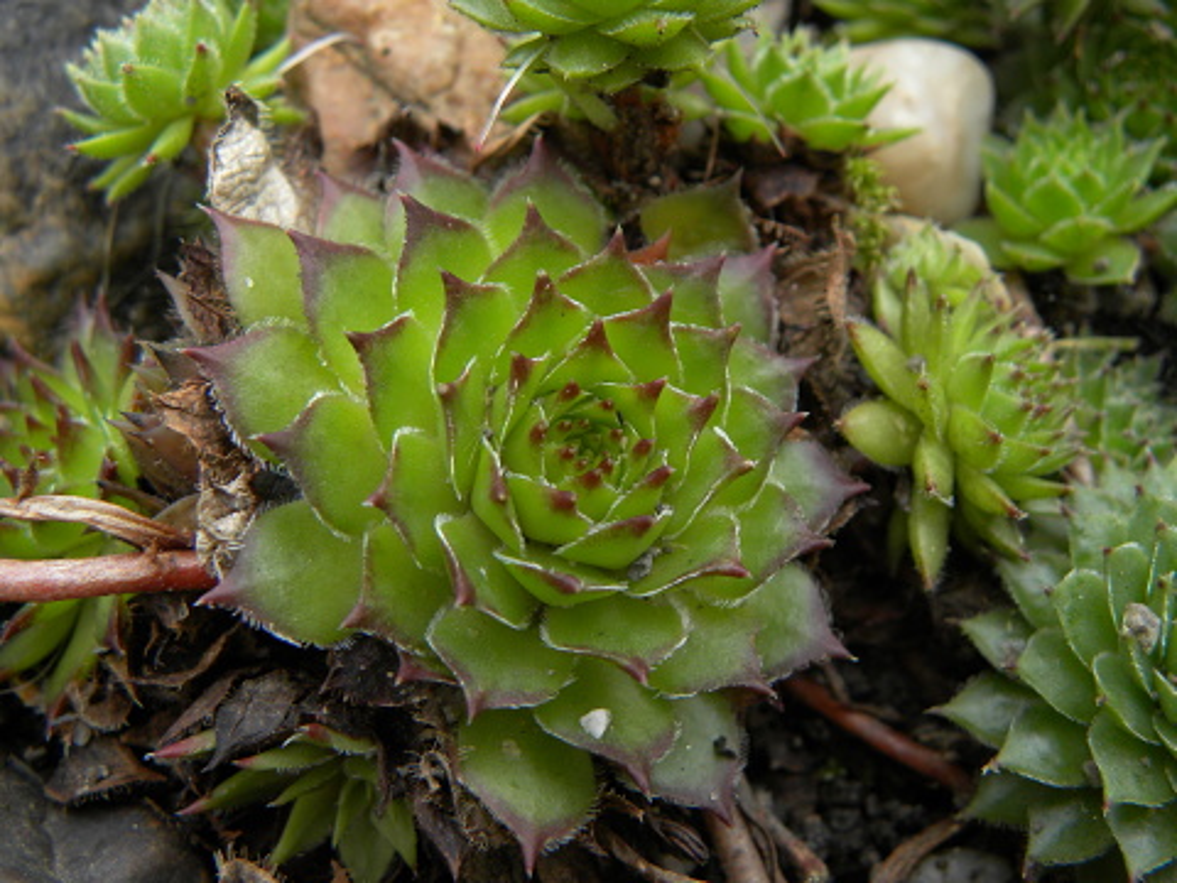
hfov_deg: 45.8
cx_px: 588
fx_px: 1394
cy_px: 442
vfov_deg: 35.1
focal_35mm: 41
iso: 100
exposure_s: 1/60
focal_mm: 7.3
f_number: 3.2
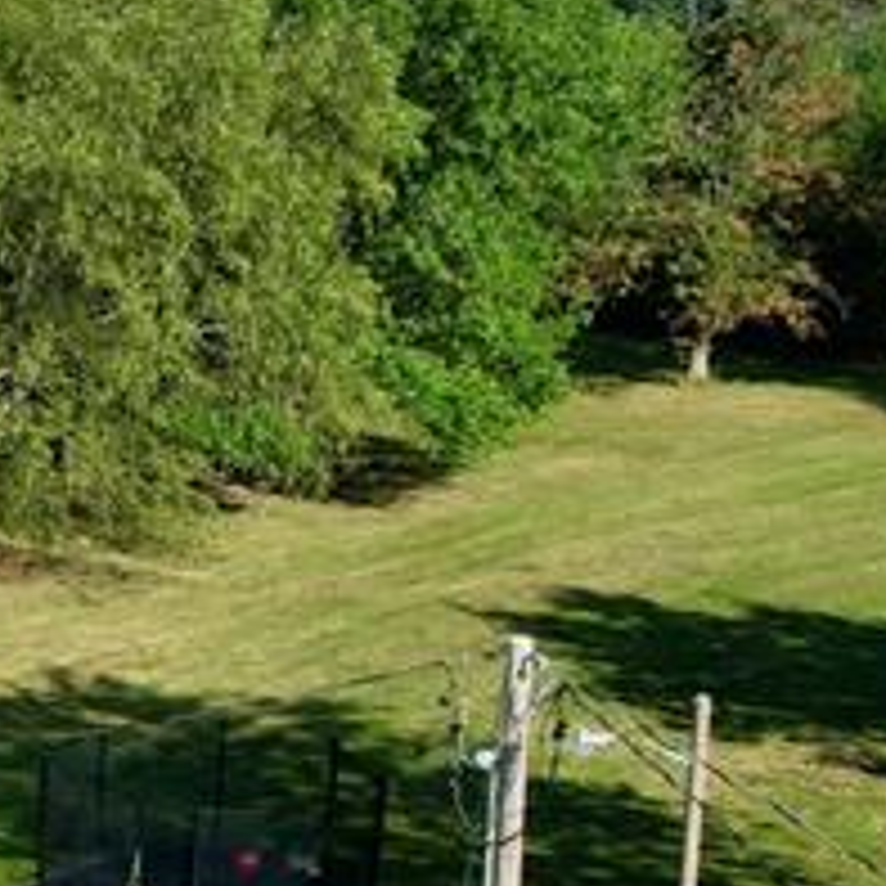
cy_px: 814
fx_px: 2809
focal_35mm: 97
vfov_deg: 17.6
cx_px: -490
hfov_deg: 16.2
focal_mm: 8.38
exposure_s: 1/1600
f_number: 2.8
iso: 100
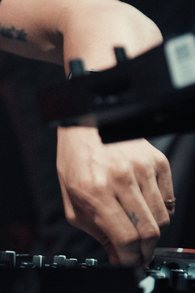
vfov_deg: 5.3
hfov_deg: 3.5
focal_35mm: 387
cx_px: -230
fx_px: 3144
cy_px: -107
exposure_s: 1/250
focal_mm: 85
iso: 2500
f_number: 1.8
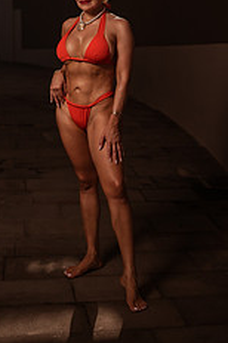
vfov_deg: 28.9
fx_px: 648
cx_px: 96
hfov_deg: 19.9
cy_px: 55
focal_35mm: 68
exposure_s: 1/8000
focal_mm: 35
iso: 50
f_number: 1.8
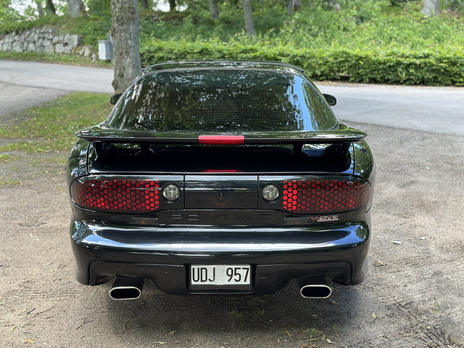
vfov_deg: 30.3
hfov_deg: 39.7
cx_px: 232
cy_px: 174
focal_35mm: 48
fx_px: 643
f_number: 1.78
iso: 125
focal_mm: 6.86
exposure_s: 1/172
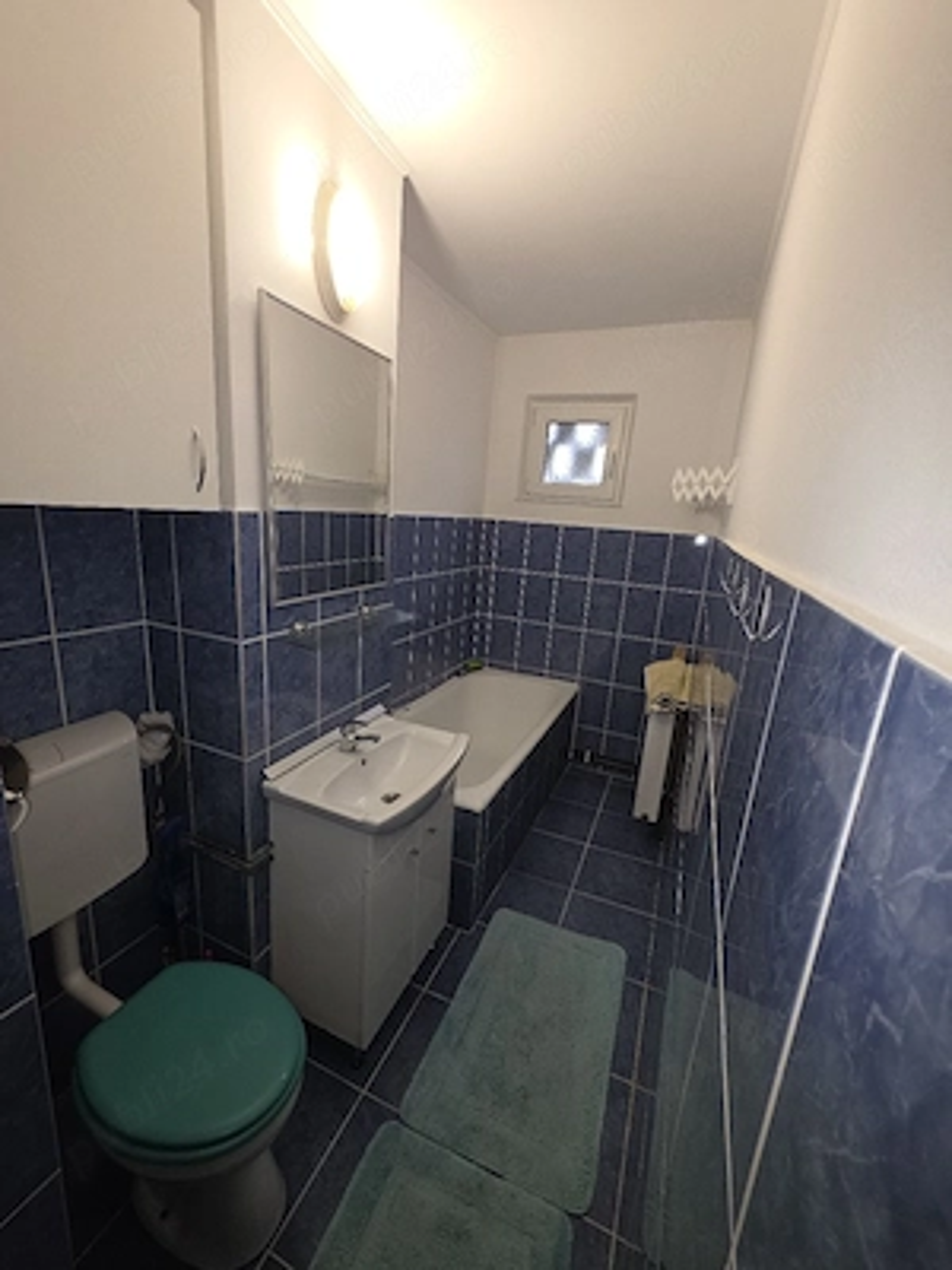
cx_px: 476
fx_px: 477
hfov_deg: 89.9
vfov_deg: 106.2
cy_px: 635
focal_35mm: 13
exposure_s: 1/50.3
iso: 80
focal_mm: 2.2
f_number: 1.9
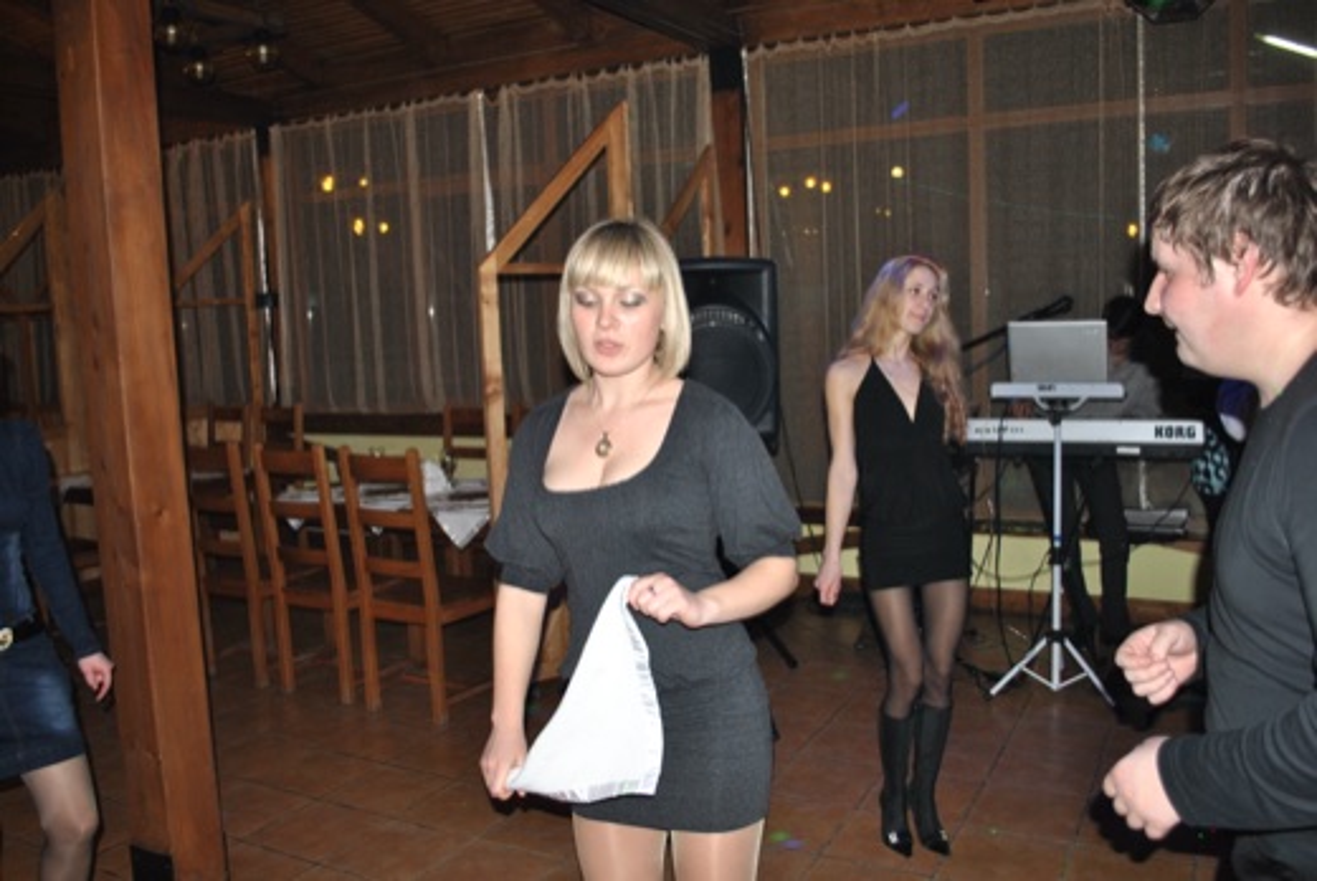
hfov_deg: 61.9
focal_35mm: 30
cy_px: 440
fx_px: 1099
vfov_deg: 43.7
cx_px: 658
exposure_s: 1/60
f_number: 3.8
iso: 200
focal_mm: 20
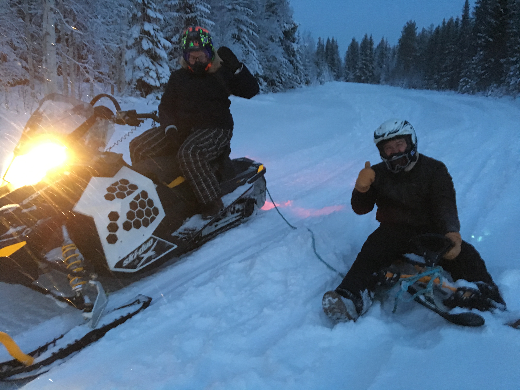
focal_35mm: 29
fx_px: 436
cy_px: 195
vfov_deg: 48.2
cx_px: 260
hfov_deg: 61.7
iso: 500
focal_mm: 4.15
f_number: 2.2
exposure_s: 1/17
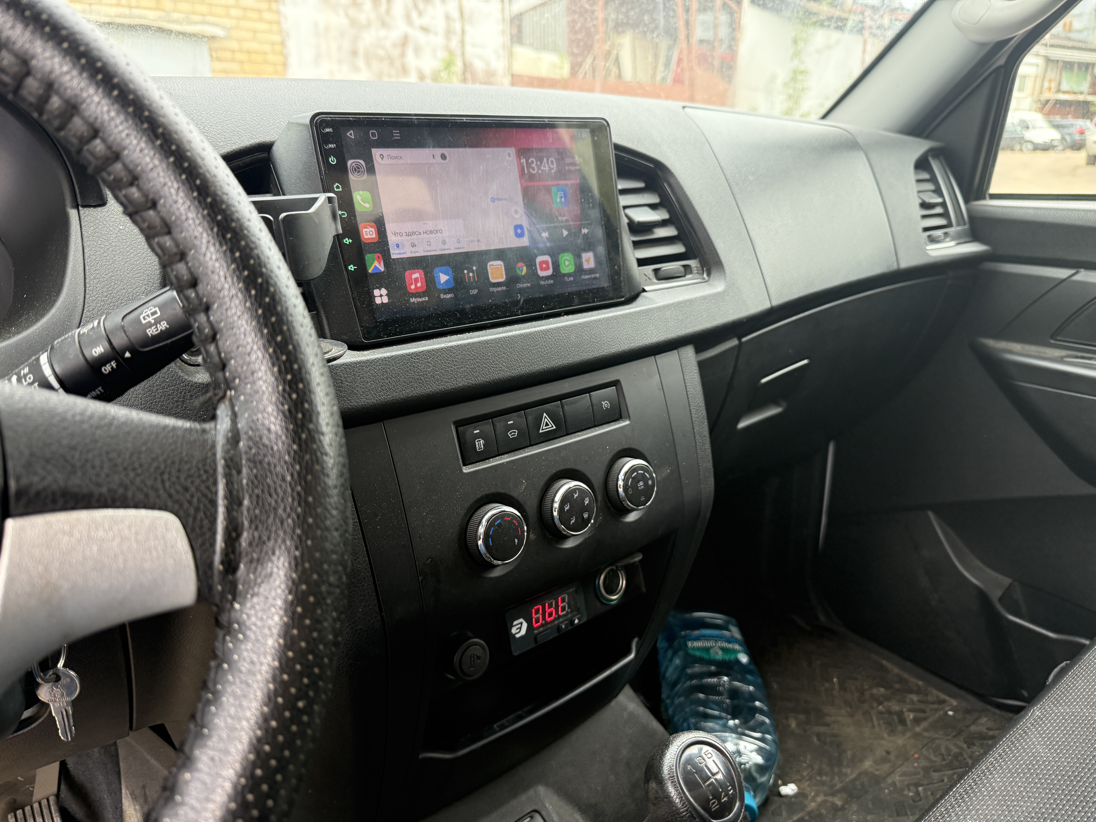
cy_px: 411
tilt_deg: -15.4
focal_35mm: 24
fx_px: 760
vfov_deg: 56.8
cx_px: 548
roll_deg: +0.4
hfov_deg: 71.6
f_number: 1.78
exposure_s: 1/214
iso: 200
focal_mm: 6.76
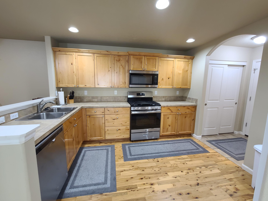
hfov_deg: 106.2
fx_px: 101
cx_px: 134
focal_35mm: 13
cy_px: 100
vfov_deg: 89.9
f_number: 2.2
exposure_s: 1/29
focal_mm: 2.2
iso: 400
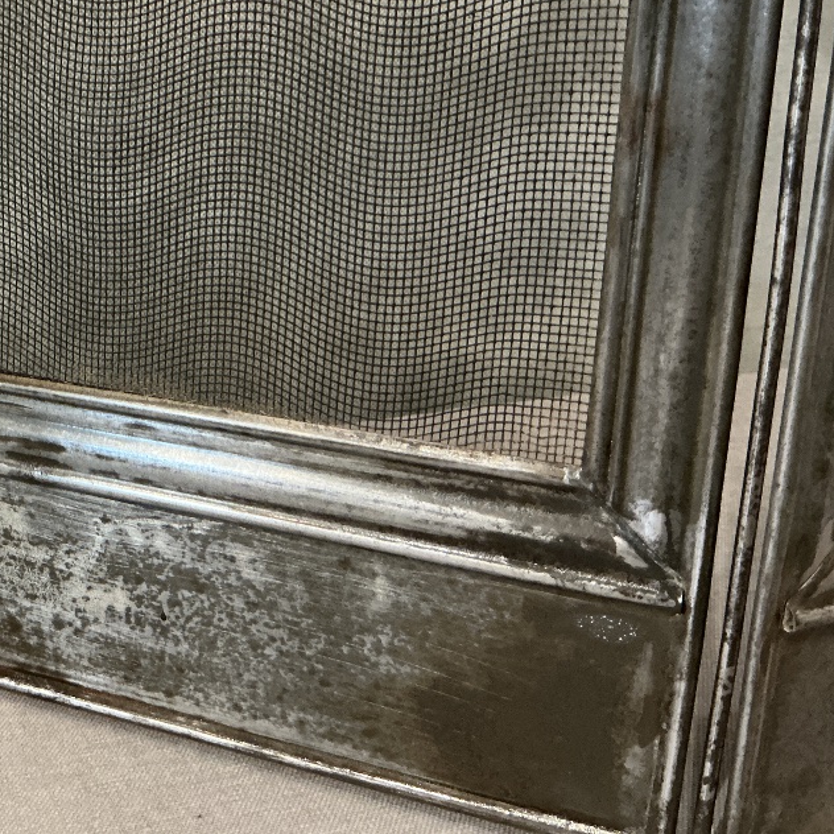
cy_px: 241
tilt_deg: -14.4
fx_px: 1281
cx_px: 95
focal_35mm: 47
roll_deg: +0.1
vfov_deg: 35.5
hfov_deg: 34.2
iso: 250
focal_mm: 3
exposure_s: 1/25
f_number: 1.8
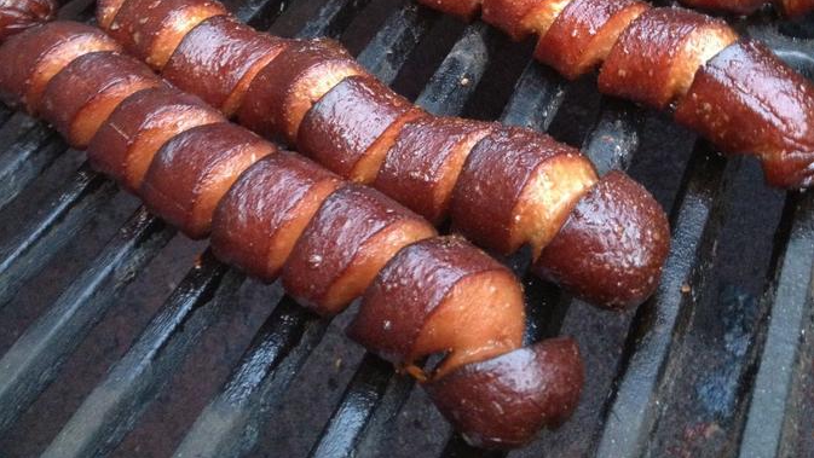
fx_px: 1101
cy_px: -79
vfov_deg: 21.9
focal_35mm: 51
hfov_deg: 40.6
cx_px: 407
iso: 320
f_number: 2.4
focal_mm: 4.28
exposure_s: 1/20
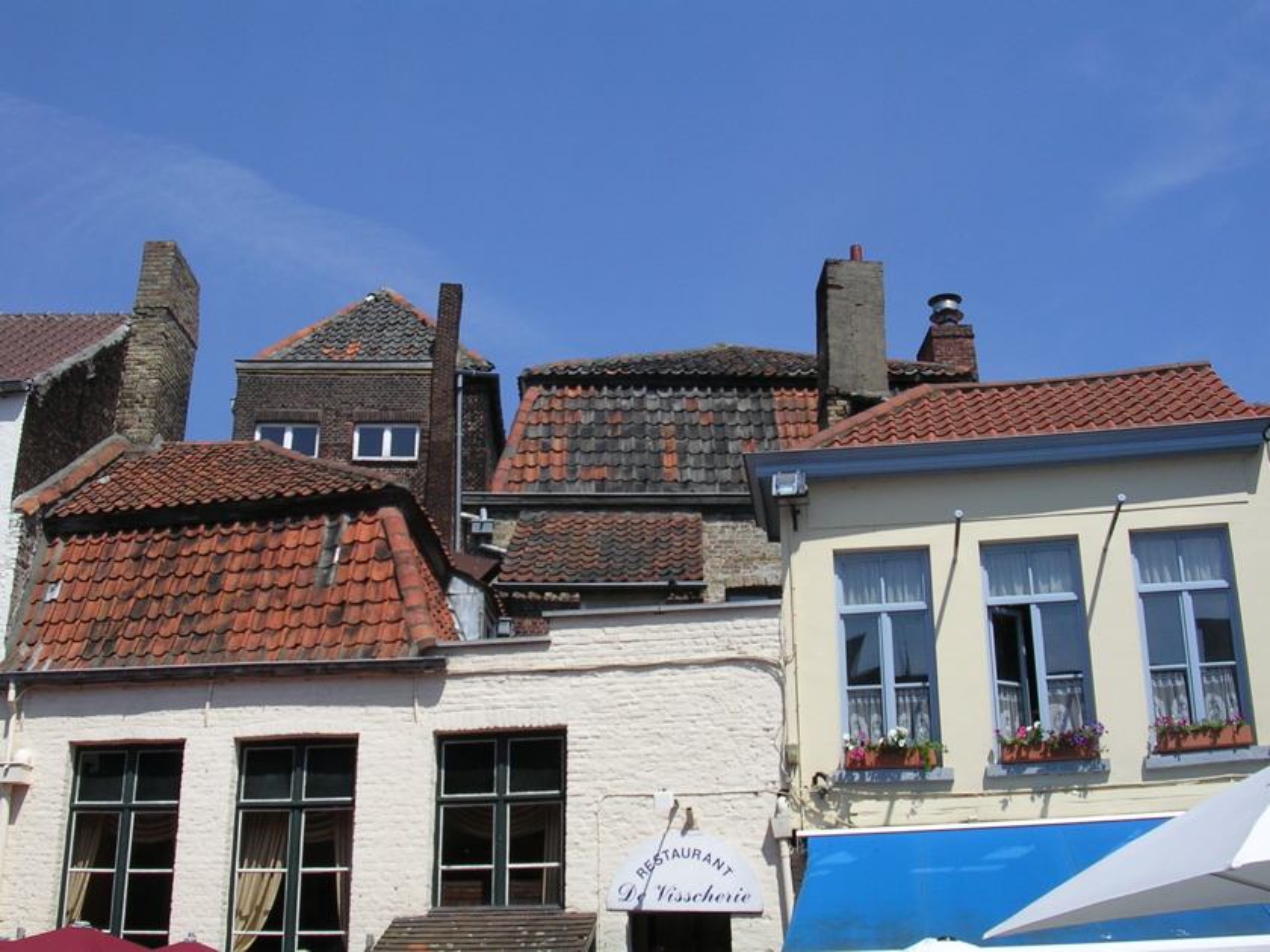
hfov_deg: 45.8
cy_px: 476
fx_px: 1504
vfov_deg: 35.1
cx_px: 635
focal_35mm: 41
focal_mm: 6.2
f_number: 5.8
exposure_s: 1/399
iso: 50
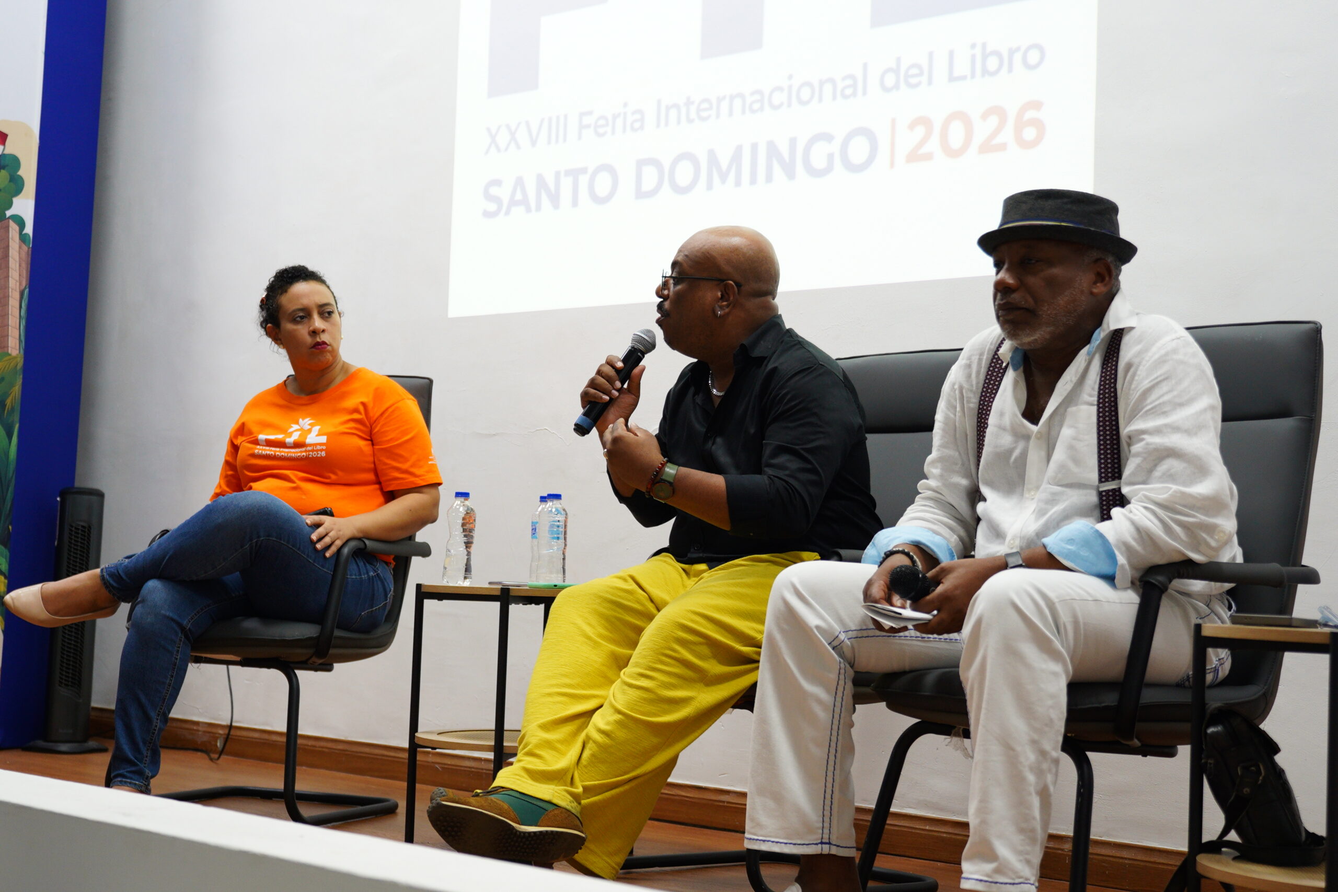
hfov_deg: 36.9
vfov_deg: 25.1
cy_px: 446
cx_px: 669
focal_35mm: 54
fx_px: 2007
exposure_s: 1/60
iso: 640
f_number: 2.8
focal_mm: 36
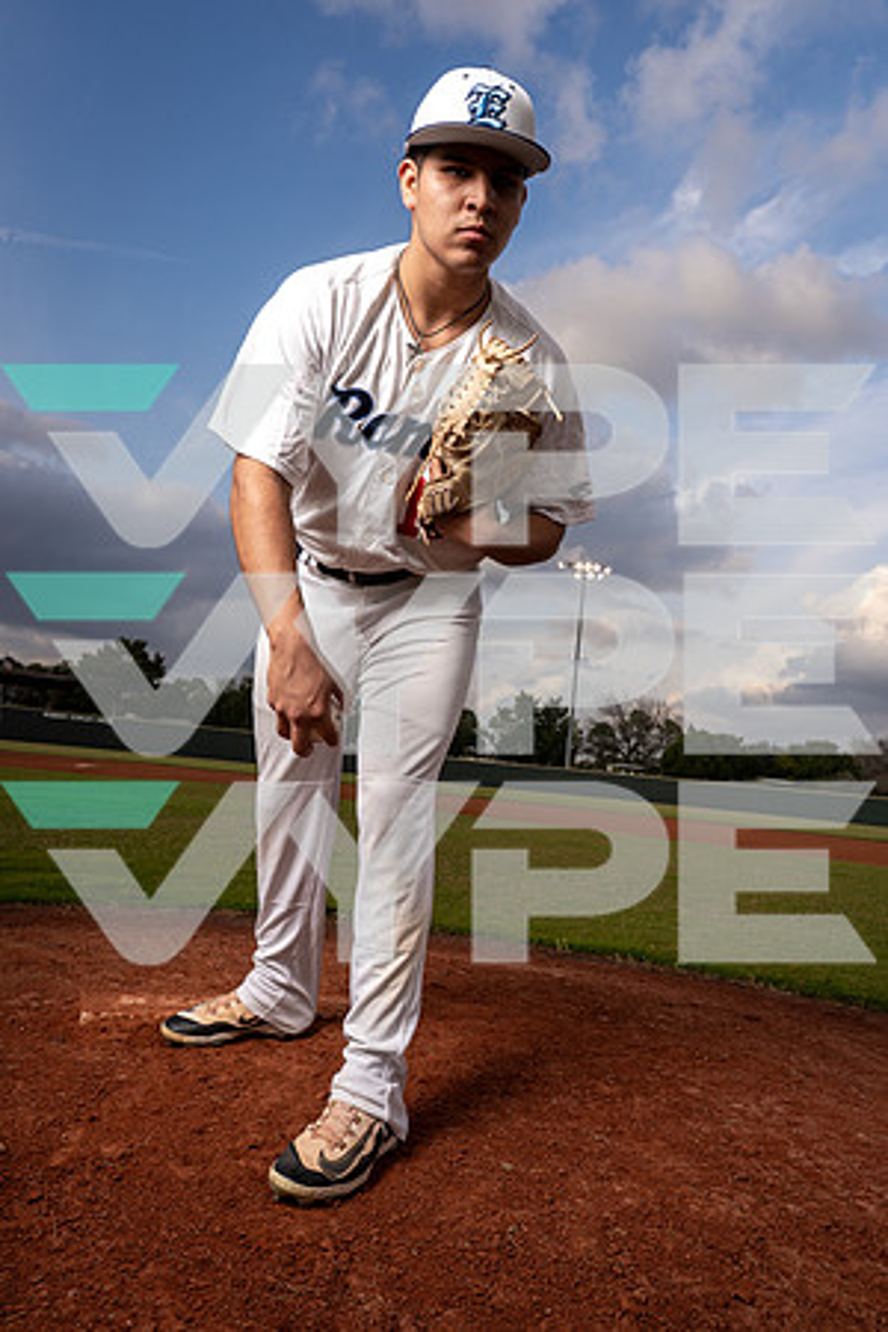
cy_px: 666
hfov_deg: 49.6
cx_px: 444
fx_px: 962
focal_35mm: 26
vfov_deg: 69.4
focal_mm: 26
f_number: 11
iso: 250
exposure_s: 1/250
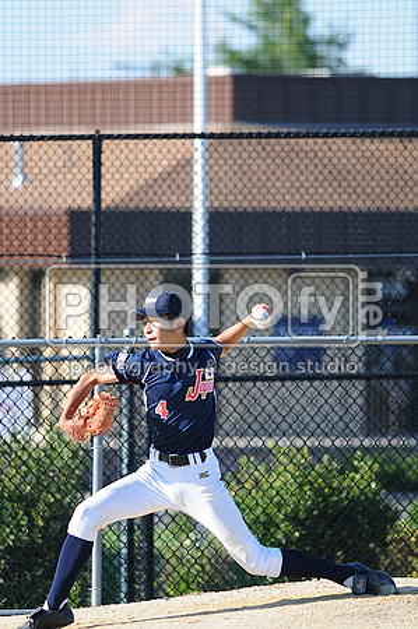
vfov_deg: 4.6
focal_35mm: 450
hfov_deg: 3.0
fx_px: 7855
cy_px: 314
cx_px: 209
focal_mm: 300
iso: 200
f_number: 4
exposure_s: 1/640
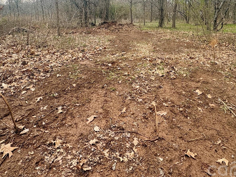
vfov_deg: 52.9
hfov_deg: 71.6
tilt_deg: -9.3
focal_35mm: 24
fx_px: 164
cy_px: 34
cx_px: 124
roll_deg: -0.5
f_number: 2.2
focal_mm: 2.22
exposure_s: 1/591
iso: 64
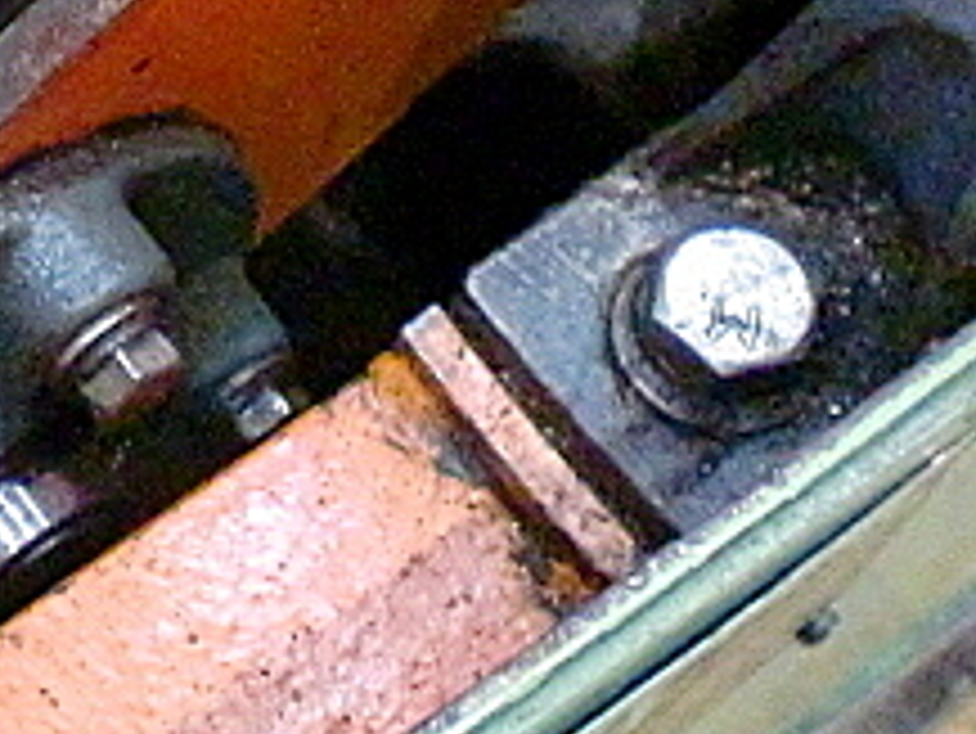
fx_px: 2906
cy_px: -5
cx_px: -256
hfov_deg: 17.9
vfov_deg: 14.2
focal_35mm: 103
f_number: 3.1
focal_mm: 6.3
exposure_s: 1/60
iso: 1250
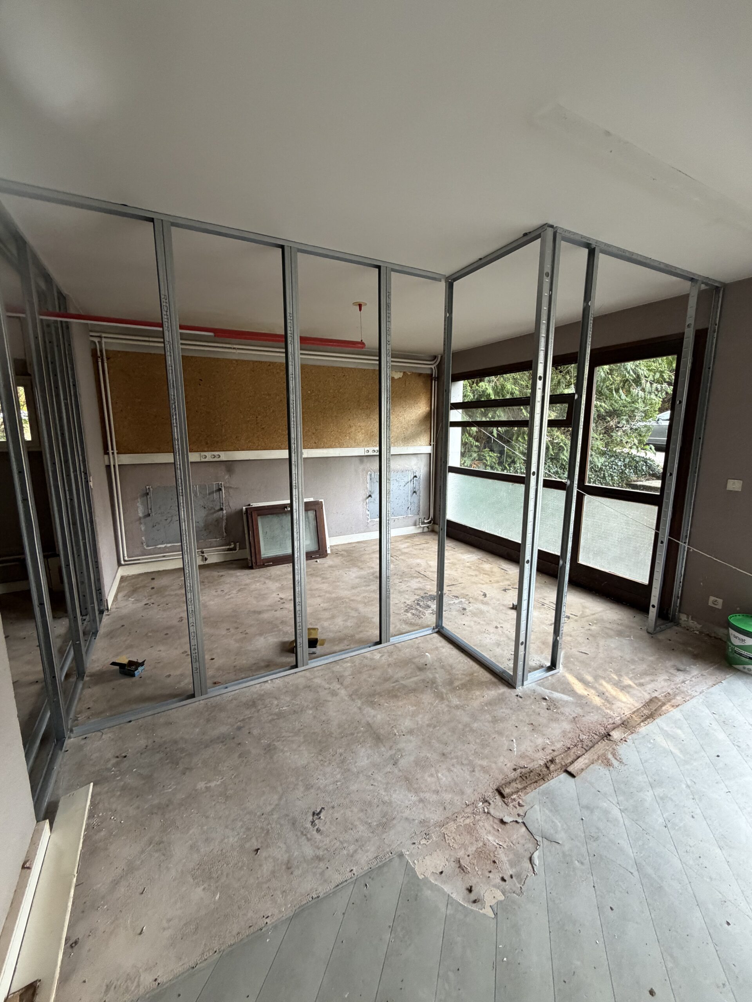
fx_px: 406
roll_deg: -0.4
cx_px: 376
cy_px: 501
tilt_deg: -9.9
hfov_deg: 85.7
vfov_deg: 102.1
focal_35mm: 14
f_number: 2.2
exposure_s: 1/106
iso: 320
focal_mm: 2.22
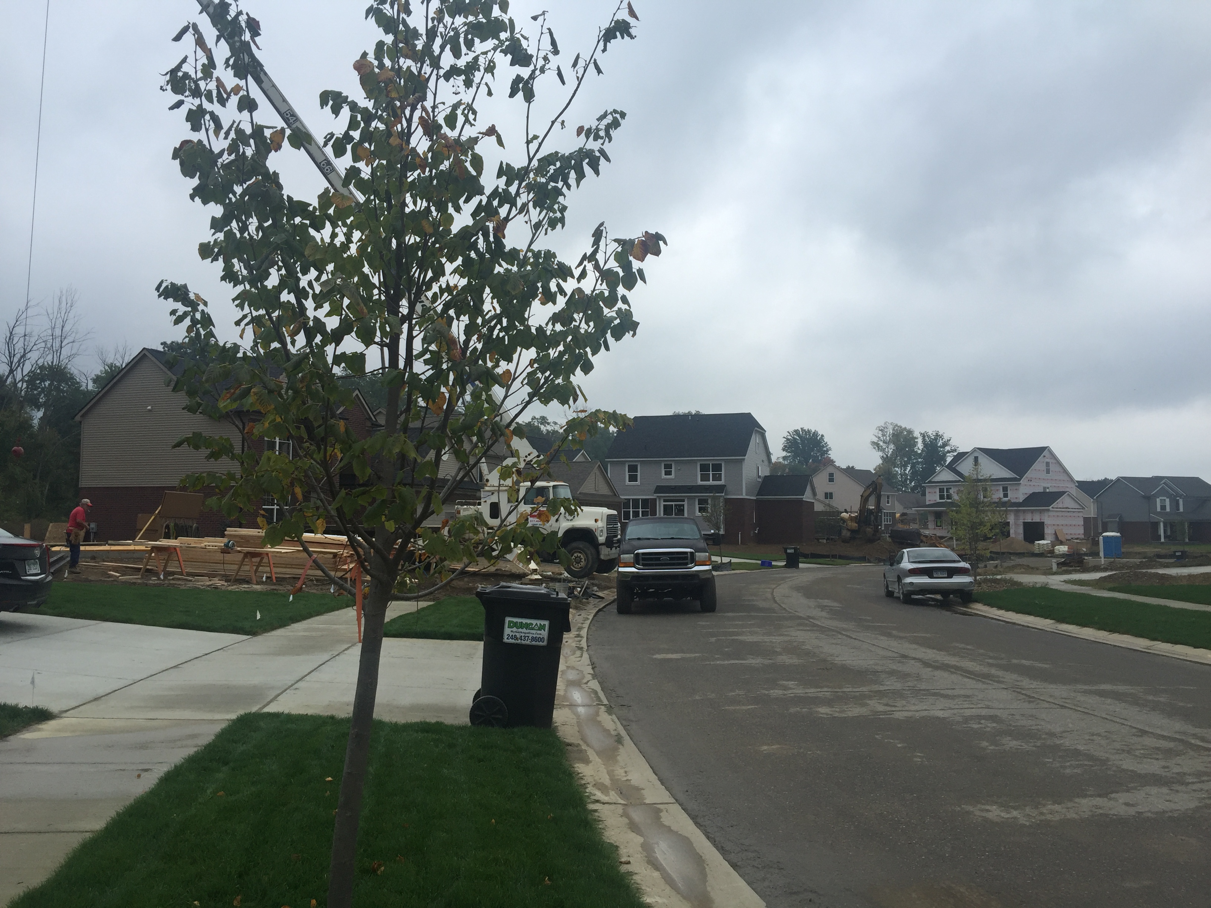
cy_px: 454
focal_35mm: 29
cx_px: 606
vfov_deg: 48.2
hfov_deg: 61.7
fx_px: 1015
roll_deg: -1.7
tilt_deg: +5.2
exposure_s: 1/659
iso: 32
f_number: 2.2
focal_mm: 4.15
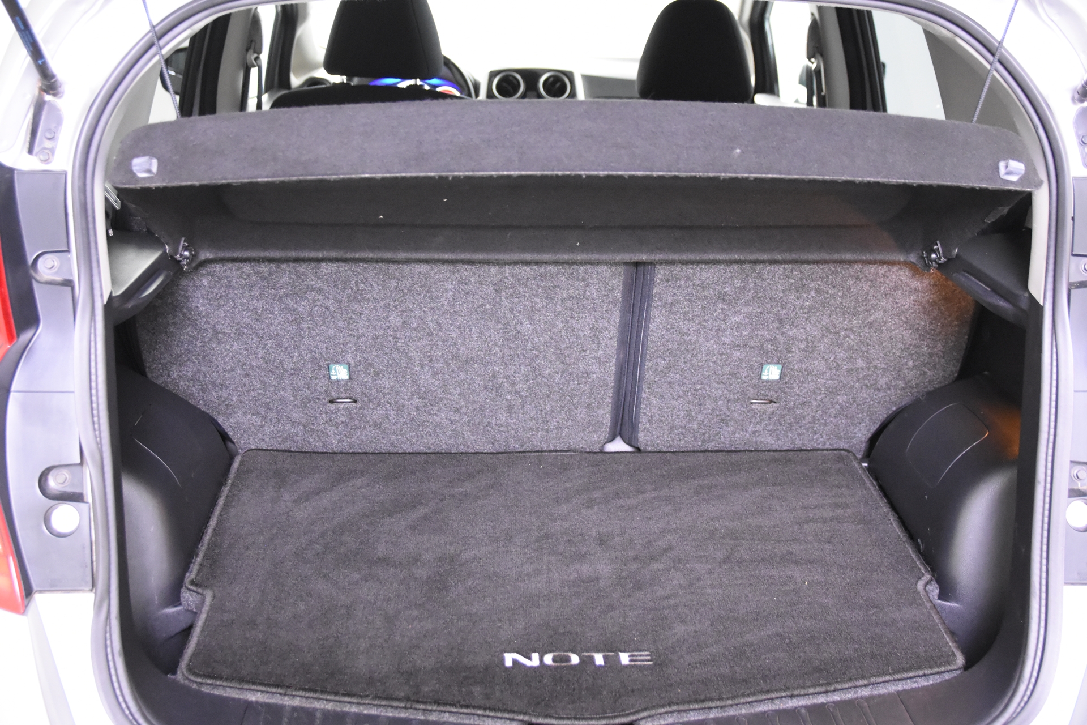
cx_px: 544
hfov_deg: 46.4
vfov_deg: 31.9
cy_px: 362
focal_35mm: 42
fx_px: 1268
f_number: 3.2
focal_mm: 28
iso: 5600
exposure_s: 1/50
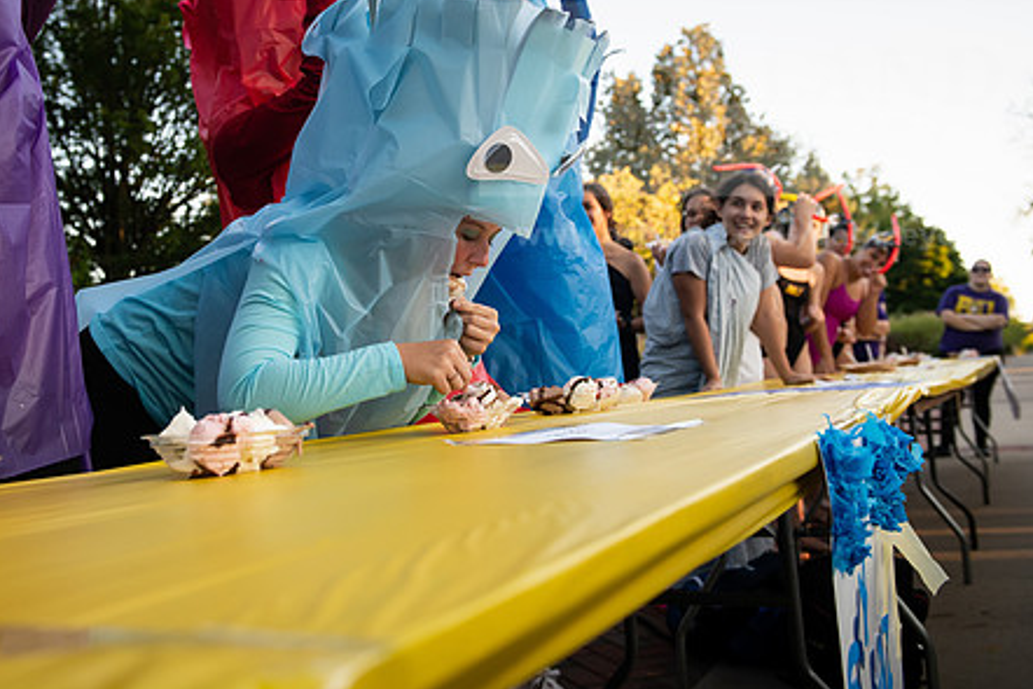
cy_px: 284
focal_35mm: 42
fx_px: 1205
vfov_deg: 31.8
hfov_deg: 46.1
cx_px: 409
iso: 640
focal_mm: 32
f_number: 4
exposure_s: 1/400
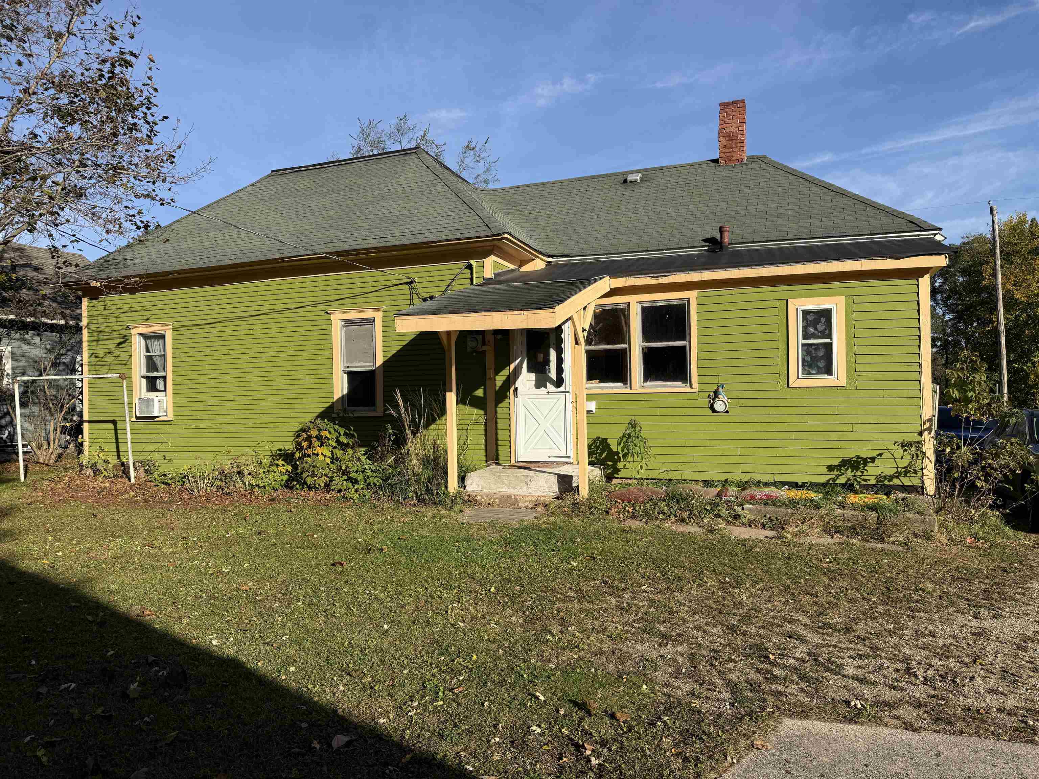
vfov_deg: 56.8
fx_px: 720
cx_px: 520
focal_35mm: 24
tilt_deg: +1.6
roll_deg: +1.1
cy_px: 390
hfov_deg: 71.6
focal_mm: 6.76
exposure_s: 1/4167
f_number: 1.78
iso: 80
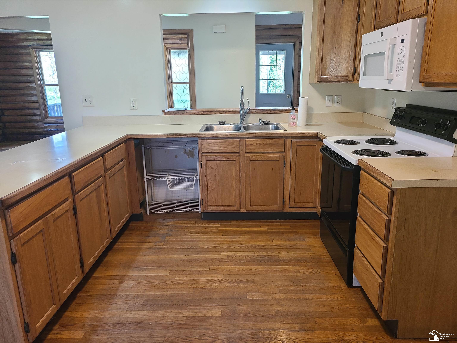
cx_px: 228
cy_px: 172
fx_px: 343
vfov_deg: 53.1
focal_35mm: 26
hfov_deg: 67.3
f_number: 1.8
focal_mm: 5.4
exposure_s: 1/40
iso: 160
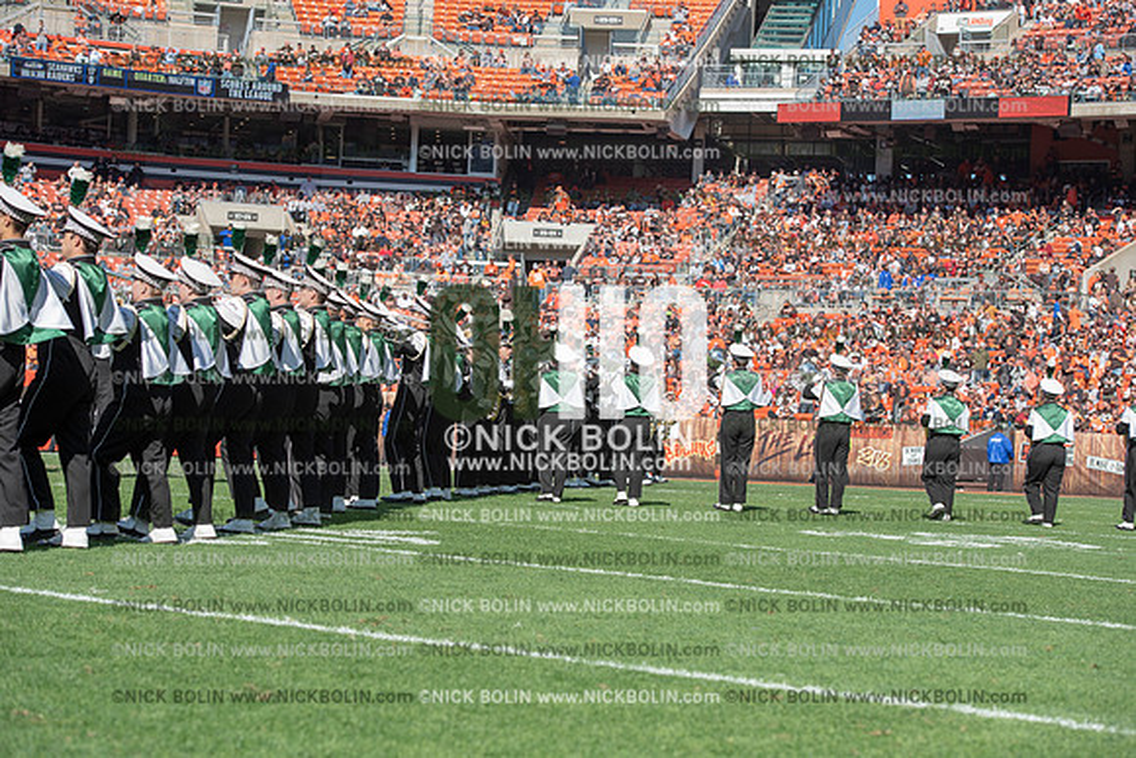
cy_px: 379
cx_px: 568
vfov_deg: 15.9
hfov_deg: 23.6
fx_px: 2714
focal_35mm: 86
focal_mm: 86
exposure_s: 1/2000
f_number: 5
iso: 400
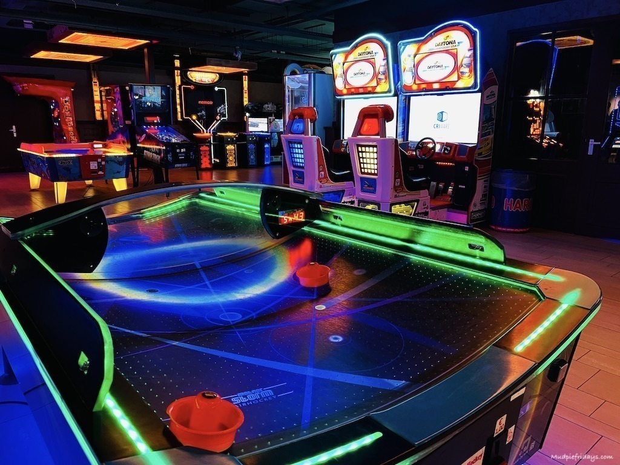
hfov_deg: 67.3
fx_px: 466
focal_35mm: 26
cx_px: 310
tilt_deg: -14.2
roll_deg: +0.2
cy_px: 232
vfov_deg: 53.1
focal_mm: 5.7
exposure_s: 1/33
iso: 400
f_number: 1.5
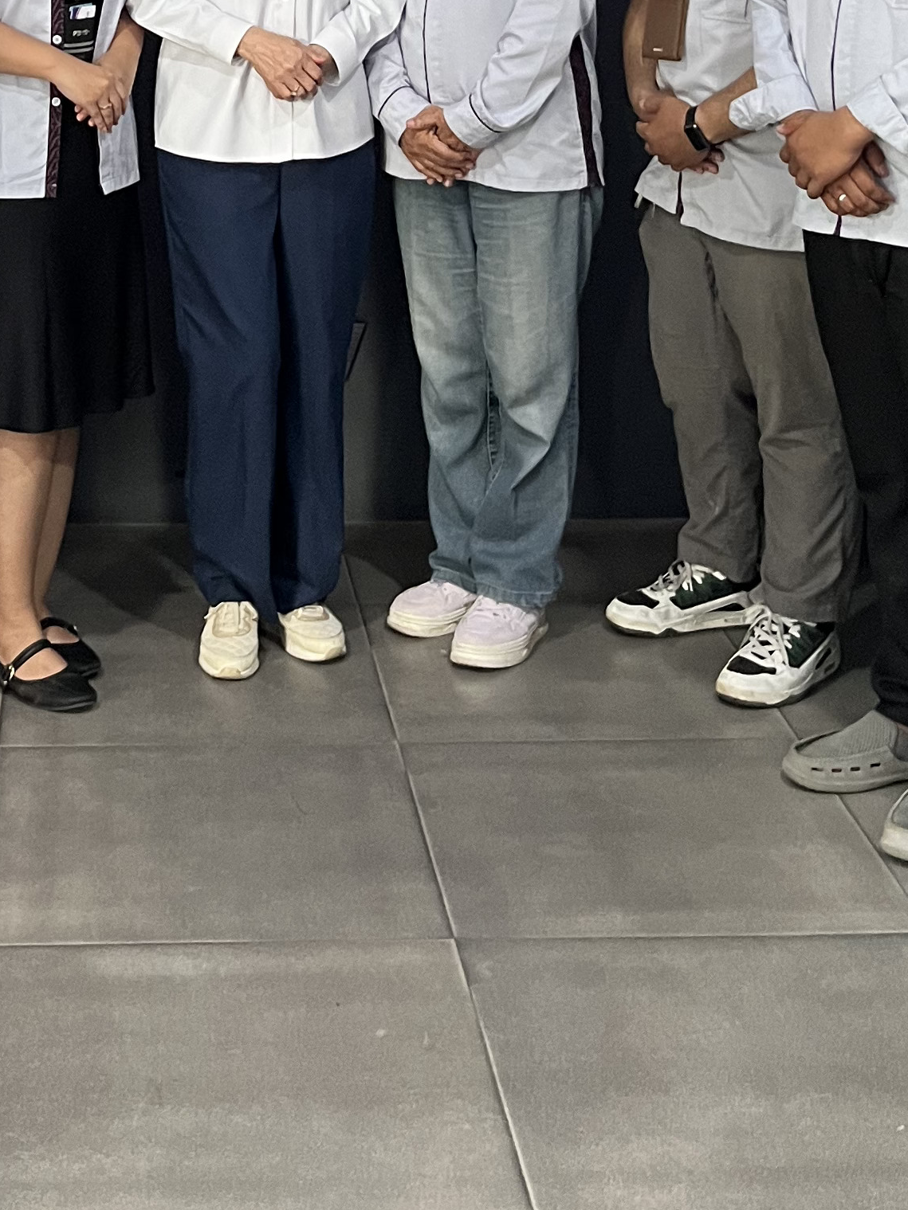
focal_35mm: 69
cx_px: 176
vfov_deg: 24.9
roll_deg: +0.8
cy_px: -310
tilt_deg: +0.7
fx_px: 2414
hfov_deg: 21.0
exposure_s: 1/50
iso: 320
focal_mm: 5.1
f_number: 1.6
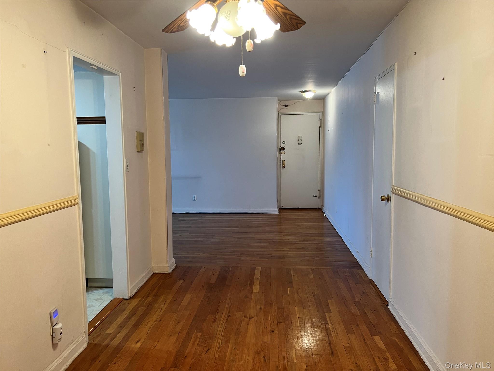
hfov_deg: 67.3
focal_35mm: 26
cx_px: 247
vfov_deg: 53.1
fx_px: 371
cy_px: 186
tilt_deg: -5.4
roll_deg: +0.8
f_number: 1.5
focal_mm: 5.7
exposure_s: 1/60
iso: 125
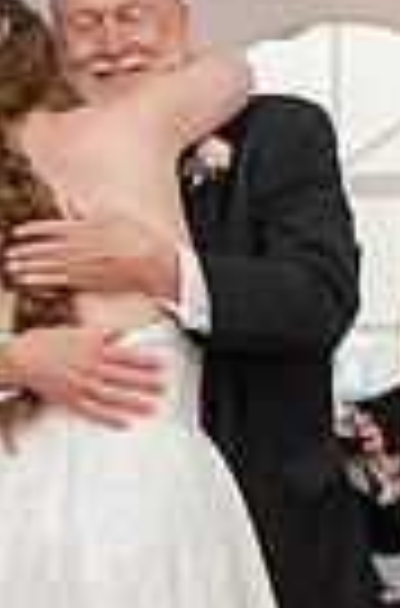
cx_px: -194
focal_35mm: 198
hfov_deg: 6.8
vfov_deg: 10.3
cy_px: 678
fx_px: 3325
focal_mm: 35
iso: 800
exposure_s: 1/200
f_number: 3.2
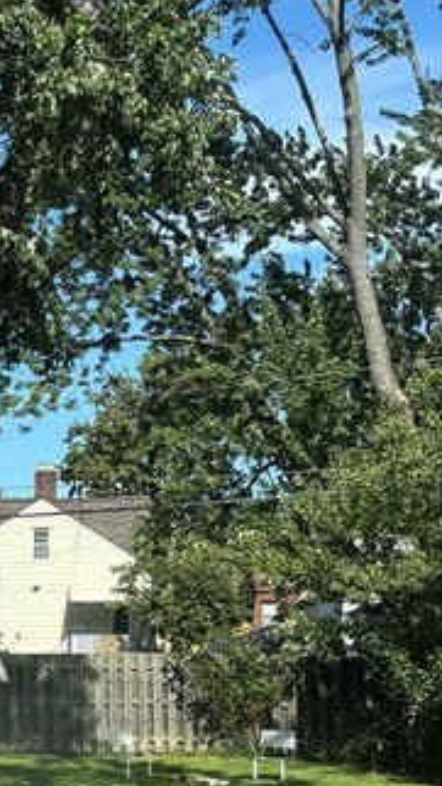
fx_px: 1876
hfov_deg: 12.6
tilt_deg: -3.7
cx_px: -259
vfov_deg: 23.3
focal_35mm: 90
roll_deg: -1.6
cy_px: 622
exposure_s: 1/2857
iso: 50
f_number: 1.6
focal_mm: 5.96
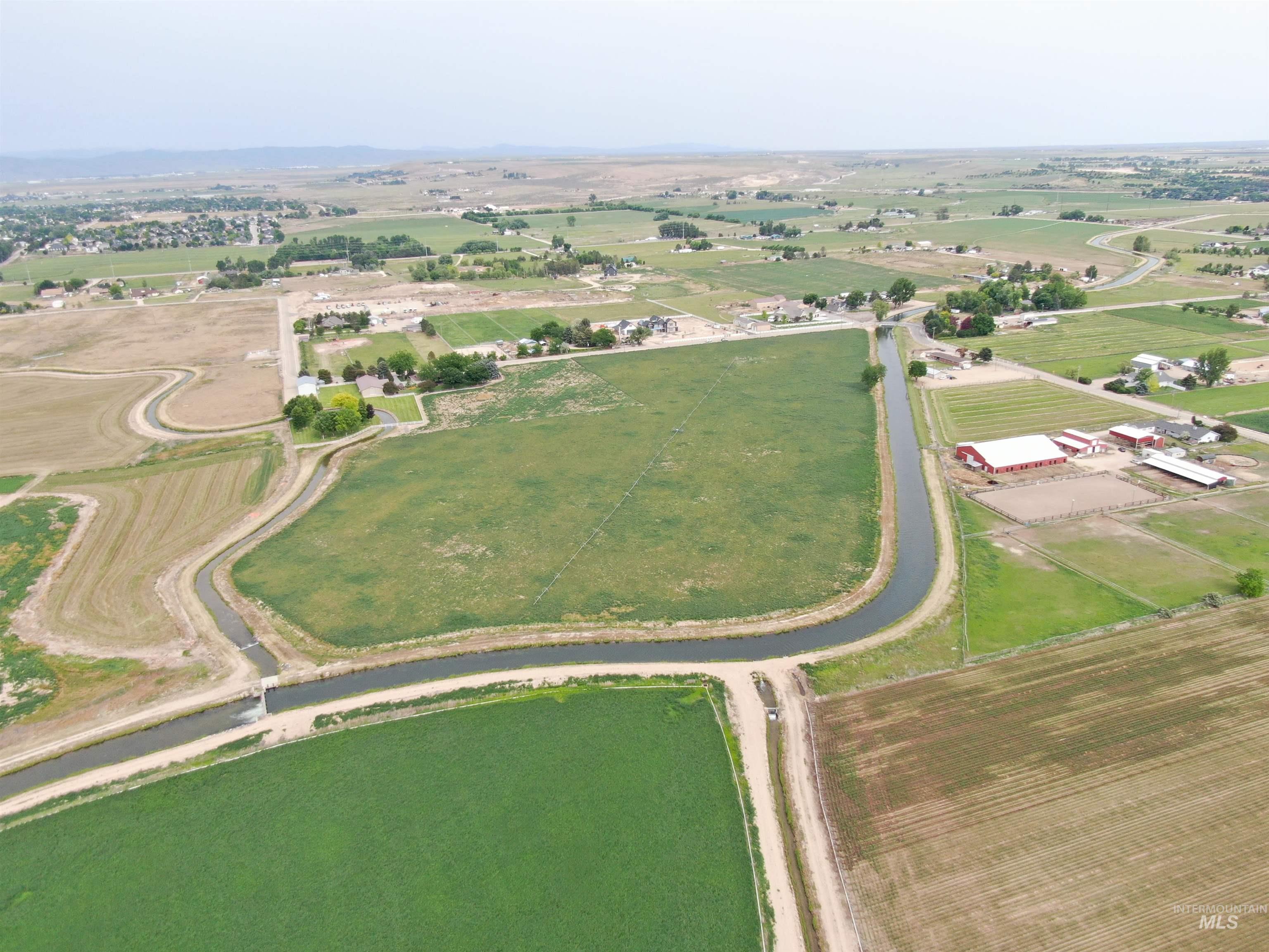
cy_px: 476
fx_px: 880
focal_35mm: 24
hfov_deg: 71.6
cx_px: 634
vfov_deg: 56.8
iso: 110
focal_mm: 4.39
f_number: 2.8
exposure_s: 1/500
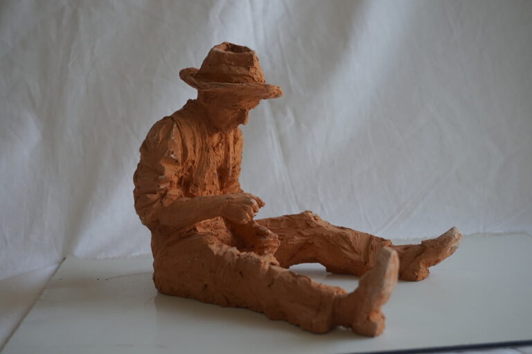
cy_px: 177
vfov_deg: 27.2
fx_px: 731
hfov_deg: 40.0
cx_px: 266
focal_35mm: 50
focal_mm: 33
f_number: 5
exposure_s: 1/160
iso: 400
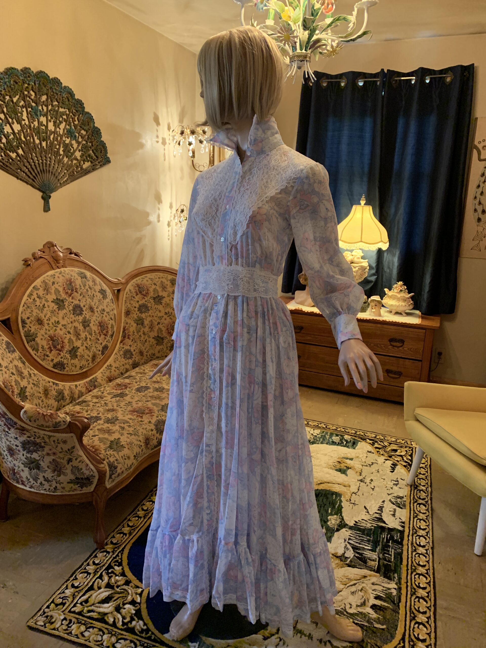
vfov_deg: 67.3
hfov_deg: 53.1
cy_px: 324
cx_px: 243
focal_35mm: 26
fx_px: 487
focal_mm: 4.25
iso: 400
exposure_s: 1/40
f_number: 1.8
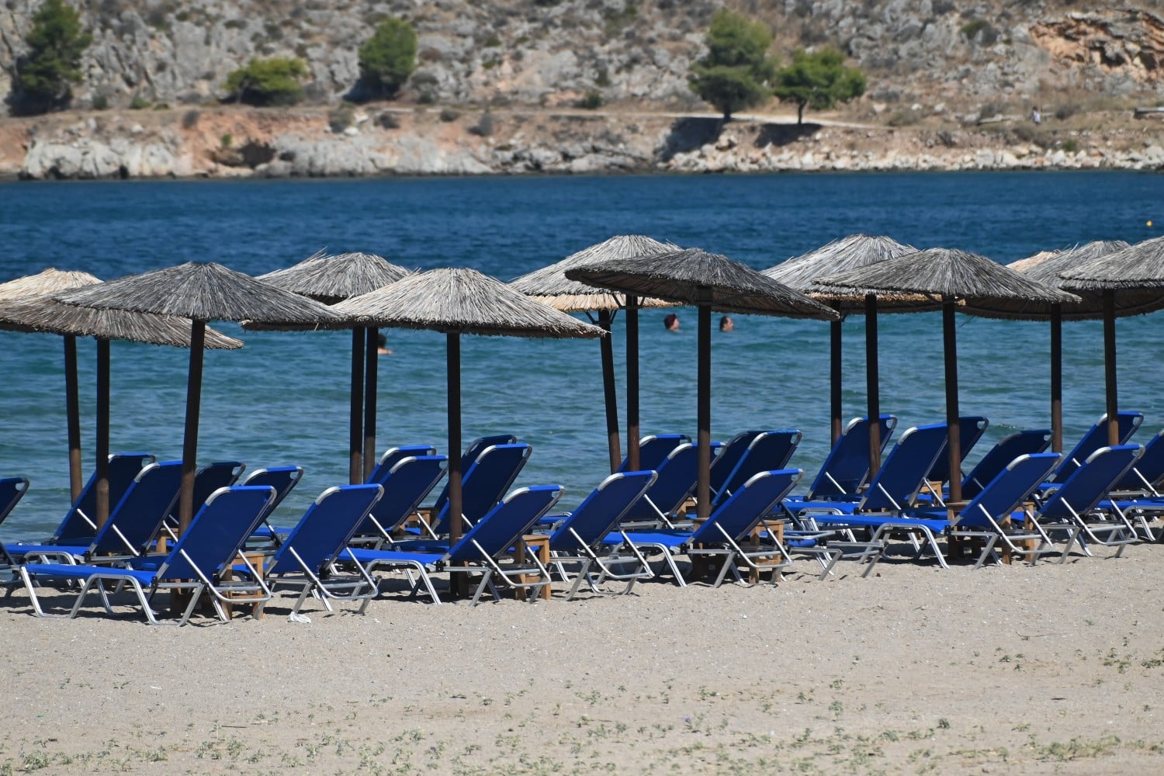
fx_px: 9699
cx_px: 582
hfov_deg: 6.9
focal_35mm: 300
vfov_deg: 4.6
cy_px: 388
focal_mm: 200
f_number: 8
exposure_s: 1/3200
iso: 640
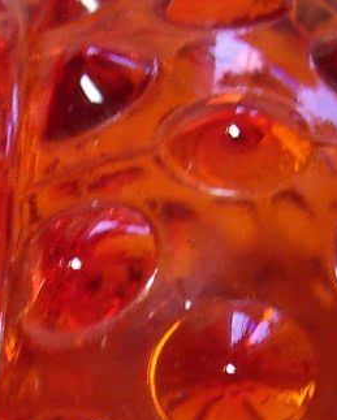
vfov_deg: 14.2
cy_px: 408
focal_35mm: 134
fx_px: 1668
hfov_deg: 11.5
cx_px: 122
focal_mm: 5.6
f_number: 2.8
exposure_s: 1/30
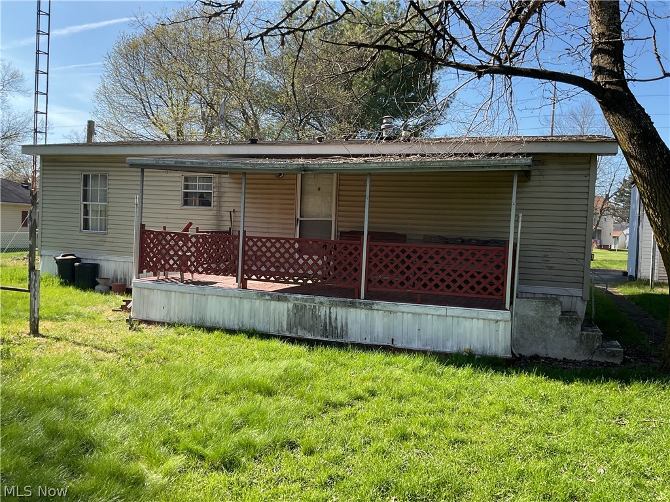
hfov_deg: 61.7
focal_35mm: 29
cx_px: 335
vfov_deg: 48.2
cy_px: 251
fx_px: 561
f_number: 1.8
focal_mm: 3
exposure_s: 1/574
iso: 16
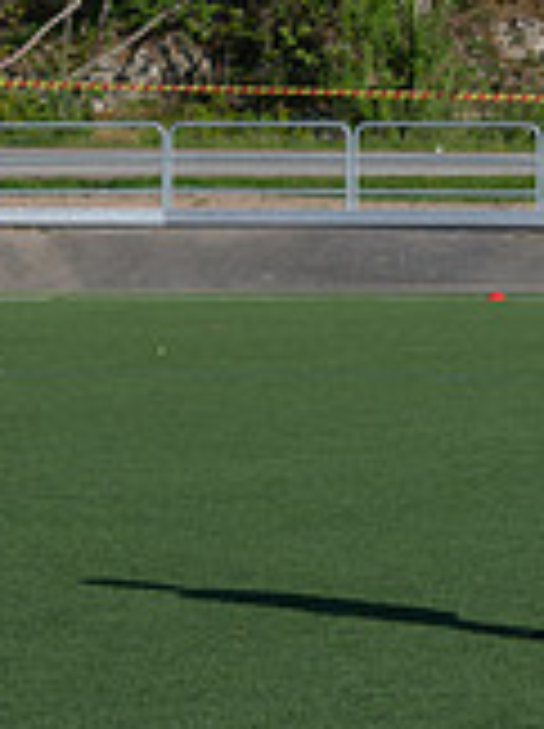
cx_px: -406
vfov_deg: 7.0
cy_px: 595
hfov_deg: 5.2
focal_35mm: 281
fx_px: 5904
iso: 125
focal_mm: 70
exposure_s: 1/1250
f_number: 3.2
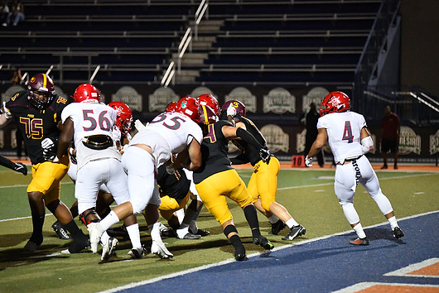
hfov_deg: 12.5
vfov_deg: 8.4
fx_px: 2001
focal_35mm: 164
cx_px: 212
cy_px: 156
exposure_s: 1/3200
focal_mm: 150
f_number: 2.8
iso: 11400
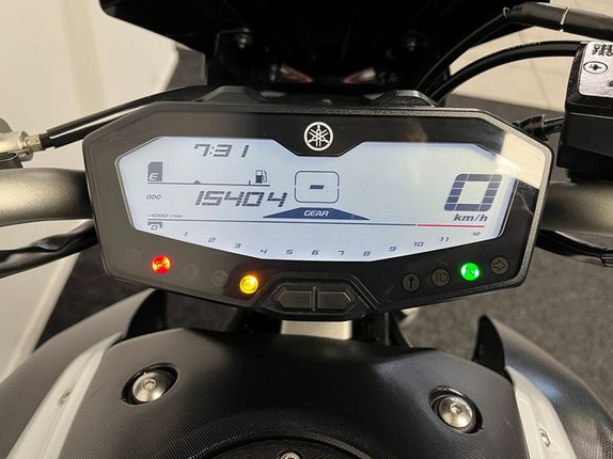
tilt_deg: -46.4
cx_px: 324
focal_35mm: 29
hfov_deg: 61.6
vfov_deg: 48.2
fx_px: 513
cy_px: 218
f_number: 1.6
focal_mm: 5.1
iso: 160
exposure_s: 1/58
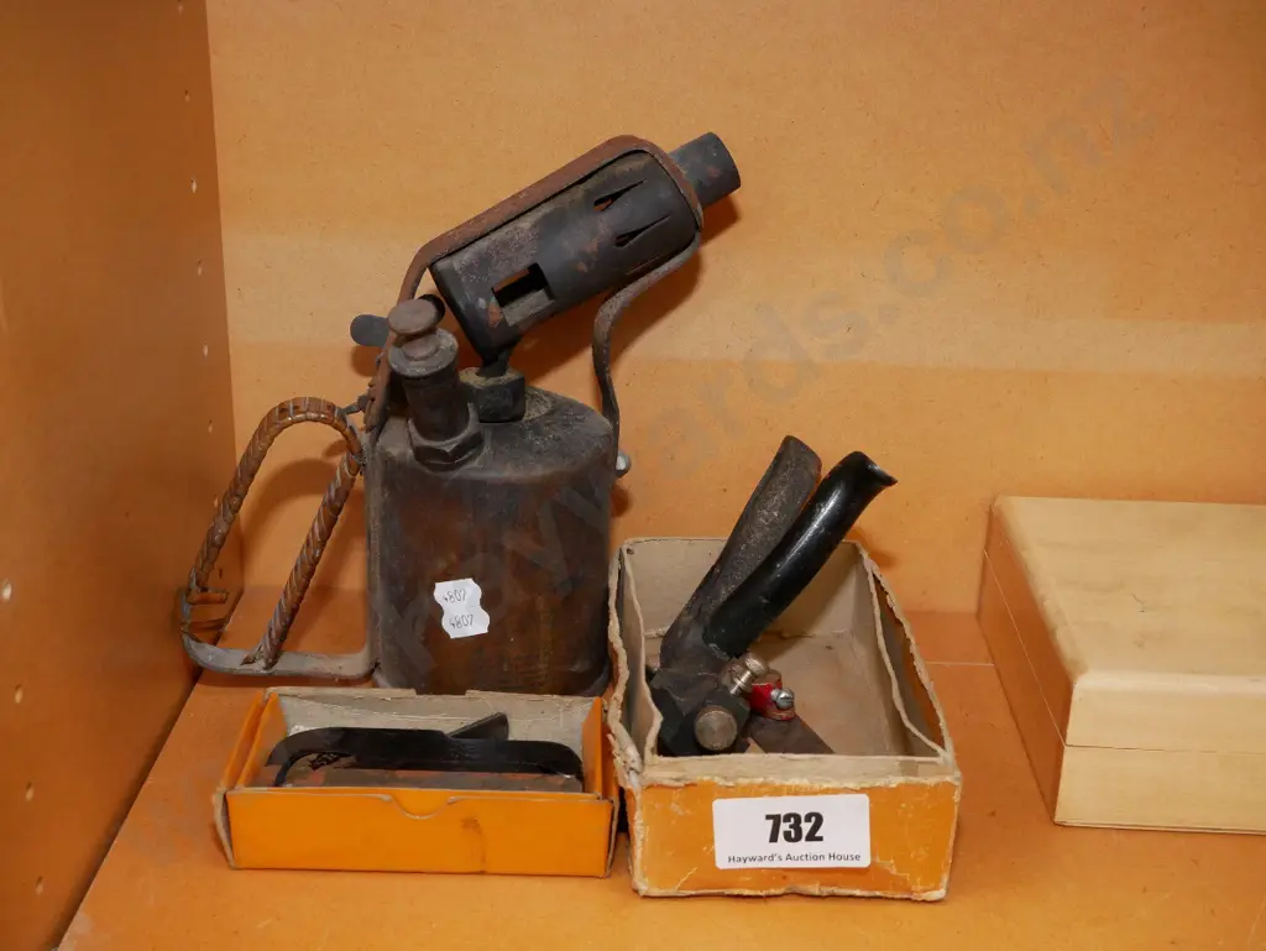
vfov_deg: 32.9
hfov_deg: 42.9
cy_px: 476
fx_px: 1610
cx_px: 633
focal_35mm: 44
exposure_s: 1/50
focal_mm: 22
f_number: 6.3
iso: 1600
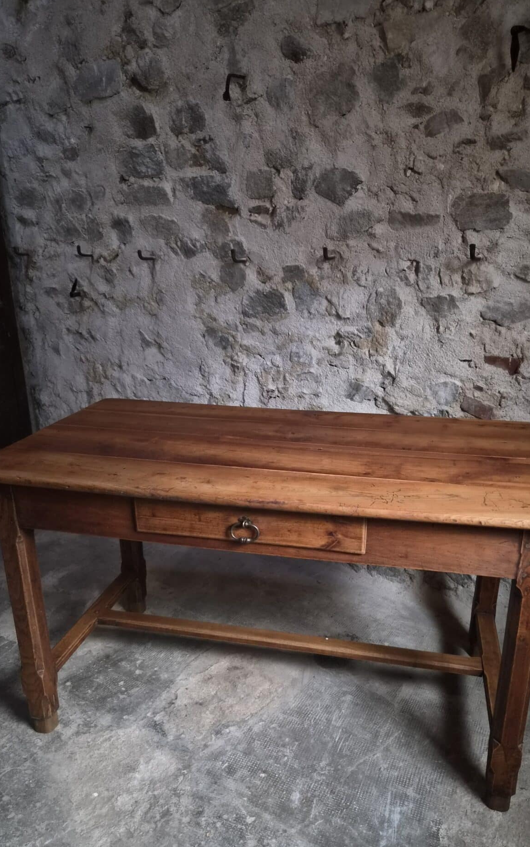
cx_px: 291
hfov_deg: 46.0
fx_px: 624
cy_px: 462
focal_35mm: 27
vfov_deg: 68.2
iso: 1600
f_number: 1.8
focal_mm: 5.4
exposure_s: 1/33
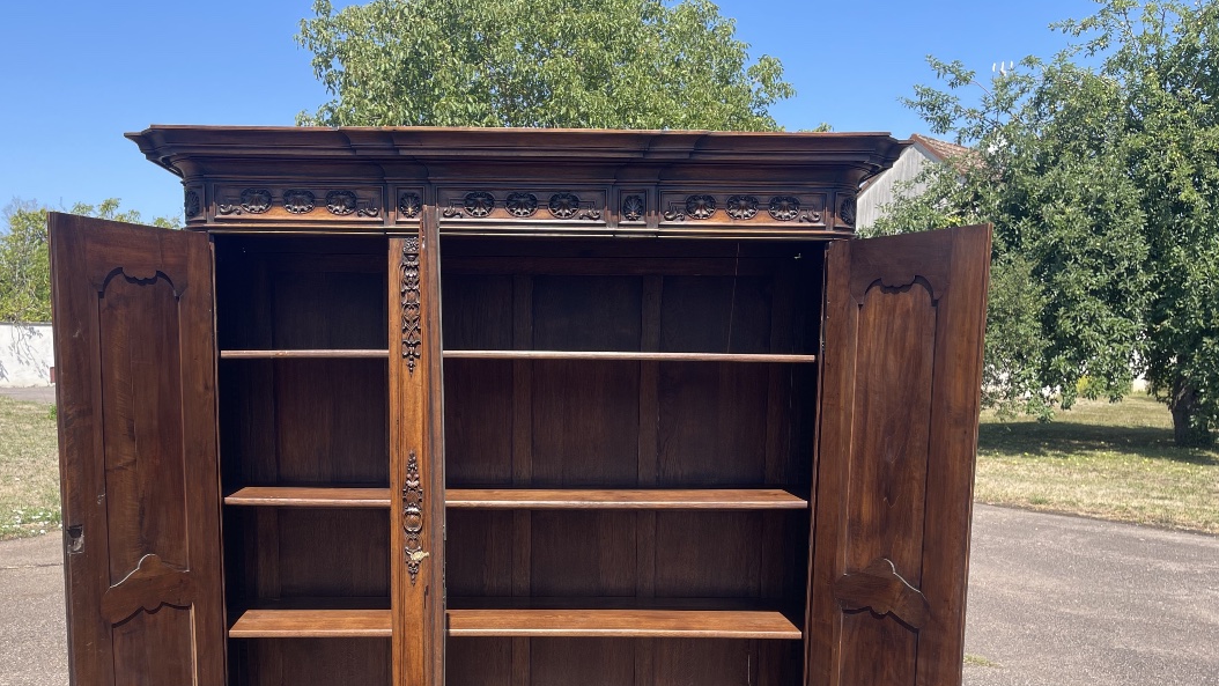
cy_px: 495
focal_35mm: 31
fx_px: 1002
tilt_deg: -8.4
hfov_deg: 62.5
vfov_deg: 37.1
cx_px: 545
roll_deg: -0.1
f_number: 1.6
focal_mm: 5.1
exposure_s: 1/1309
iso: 32
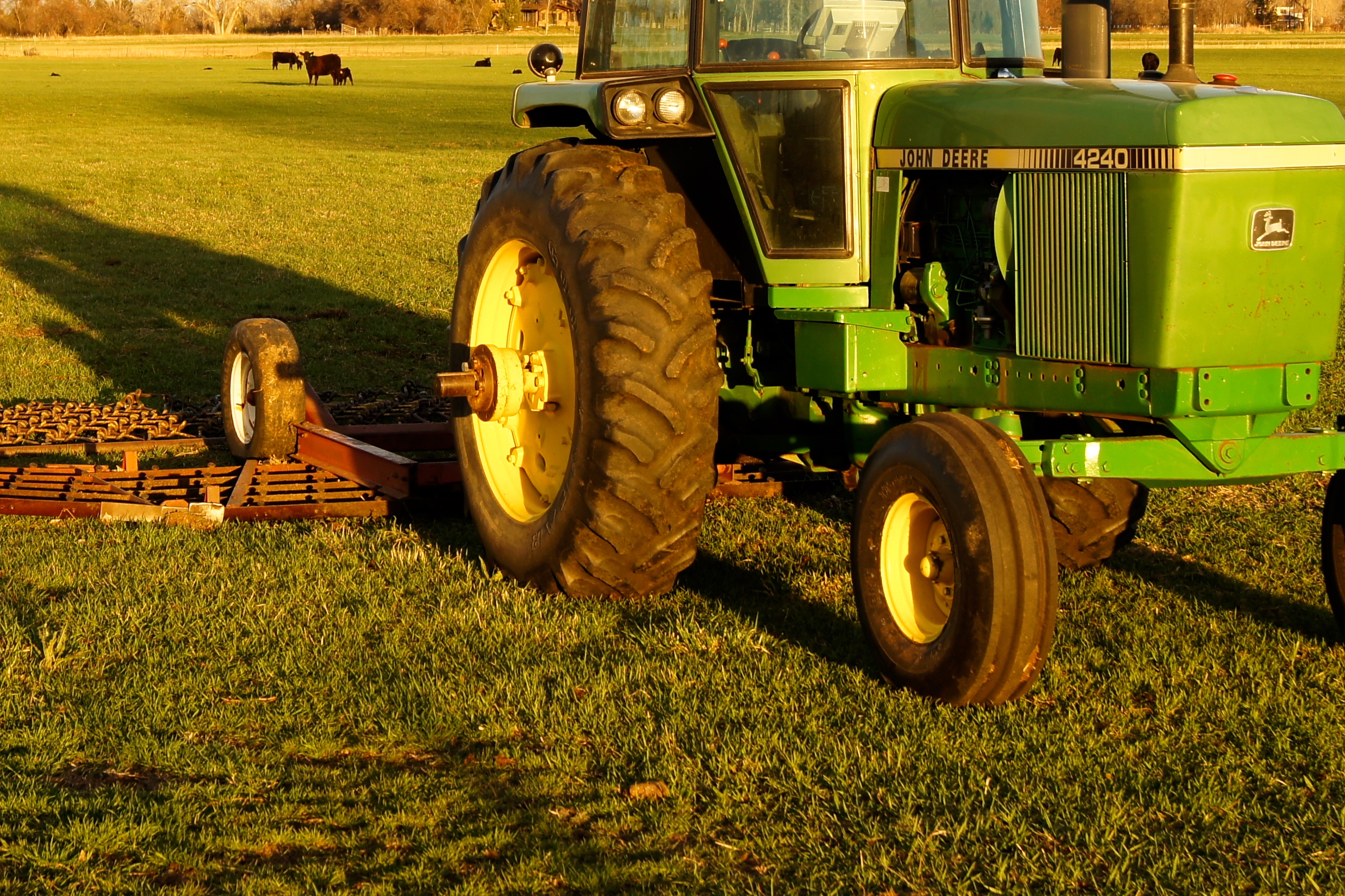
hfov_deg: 20.8
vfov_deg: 13.9
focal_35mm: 98
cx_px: 608
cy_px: 211
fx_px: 3659
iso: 100
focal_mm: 35
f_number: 8
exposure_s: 1/80
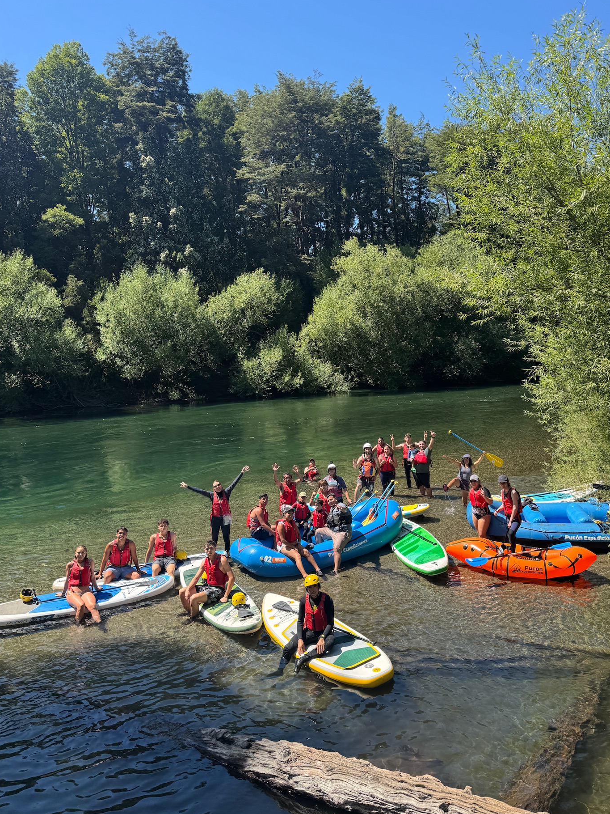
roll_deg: +1.7
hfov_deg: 51.3
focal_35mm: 27
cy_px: 382
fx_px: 634
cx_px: 324
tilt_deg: -2.2
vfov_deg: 65.3
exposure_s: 1/1721
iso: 80
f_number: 1.78
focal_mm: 6.76
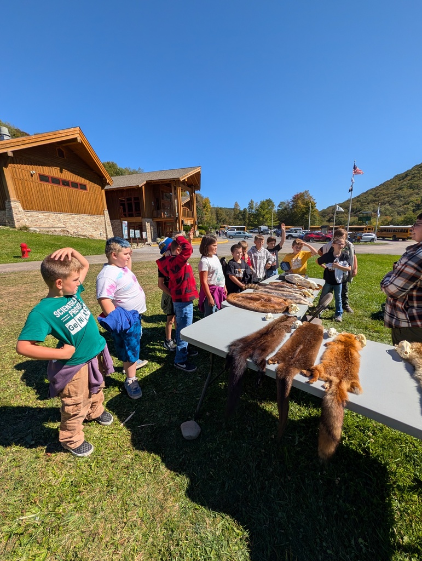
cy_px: 280
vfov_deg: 110.5
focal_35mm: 12
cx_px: 211
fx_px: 195
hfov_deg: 94.6
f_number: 1.7
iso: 57
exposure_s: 1/3906
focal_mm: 2.02
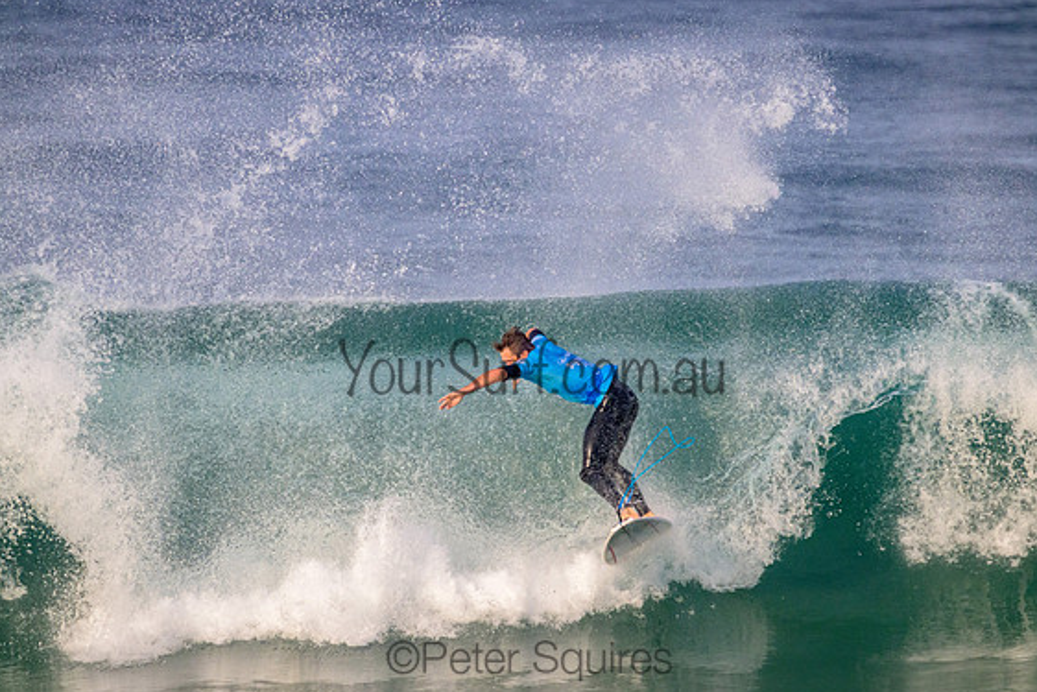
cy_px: 352
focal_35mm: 826
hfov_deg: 2.5
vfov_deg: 1.7
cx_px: 530
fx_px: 23798
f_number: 11
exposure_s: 1/2000
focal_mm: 800
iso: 2500
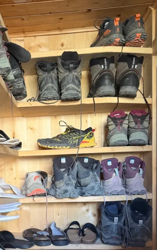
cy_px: 189
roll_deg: +3.1
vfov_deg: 44.6
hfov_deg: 29.0
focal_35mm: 43
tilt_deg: -5.3
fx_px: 294
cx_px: 26
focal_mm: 6.76
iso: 320
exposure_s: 1/60
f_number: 1.78
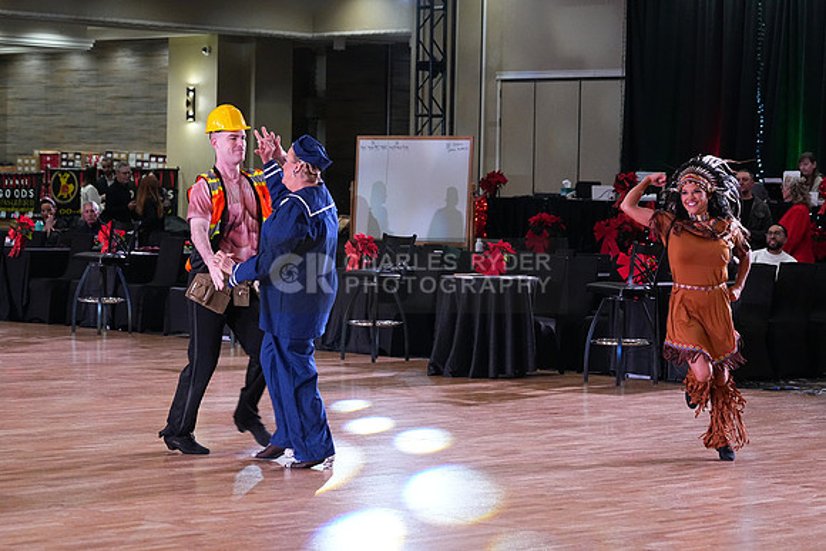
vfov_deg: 13.7
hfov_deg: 20.4
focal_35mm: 100
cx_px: 413
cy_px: 276
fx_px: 2295
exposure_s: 1/320
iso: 5000
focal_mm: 100
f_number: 5.6
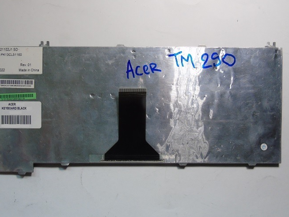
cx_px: 133
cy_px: 100
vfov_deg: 36.8
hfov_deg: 47.8
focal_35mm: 39
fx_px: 325
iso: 200
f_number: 5.9
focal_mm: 6.1
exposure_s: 1/20
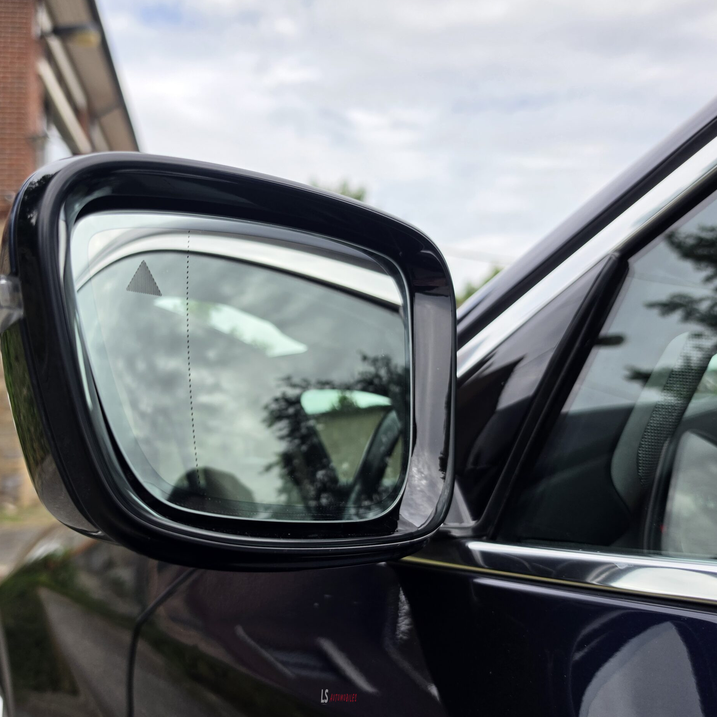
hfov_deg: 57.0
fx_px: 656
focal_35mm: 28
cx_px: 300
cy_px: 354
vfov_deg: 57.3
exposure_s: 1/4331
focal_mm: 6.5
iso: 64
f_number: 1.4
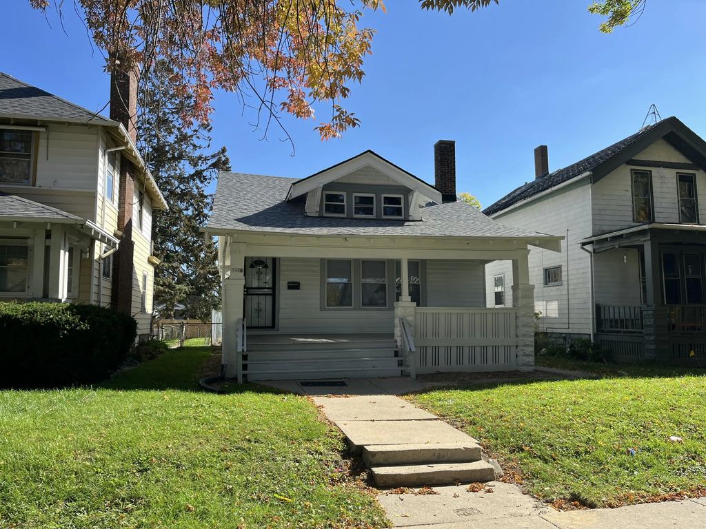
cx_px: 353
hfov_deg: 67.3
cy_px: 264
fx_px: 530
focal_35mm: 26
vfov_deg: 53.1
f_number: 1.6
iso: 50
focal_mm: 5.1
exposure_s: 1/2222
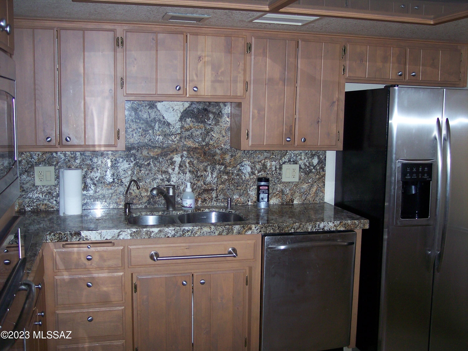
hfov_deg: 47.9
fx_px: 527
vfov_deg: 36.8
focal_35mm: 39
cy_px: 176
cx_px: 234
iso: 140
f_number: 2.8
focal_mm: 8
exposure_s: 1/60
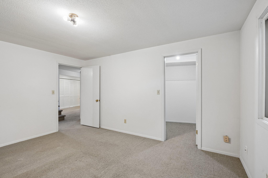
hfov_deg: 96.7
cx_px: 134
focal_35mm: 16
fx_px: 119
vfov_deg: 73.7
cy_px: 89
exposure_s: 1/8
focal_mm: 16
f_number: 8
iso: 400
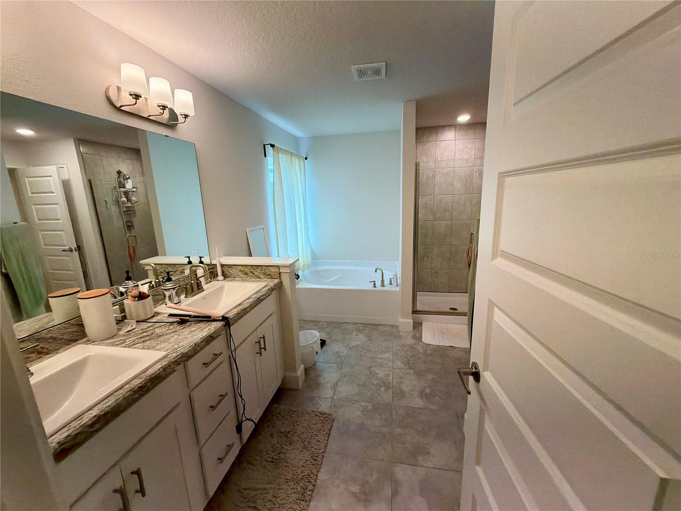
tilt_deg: -11.7
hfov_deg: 102.1
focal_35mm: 14
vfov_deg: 85.7
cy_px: 256
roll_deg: +1.7
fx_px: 275
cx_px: 340
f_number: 2.2
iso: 320
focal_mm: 2.22
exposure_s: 1/242
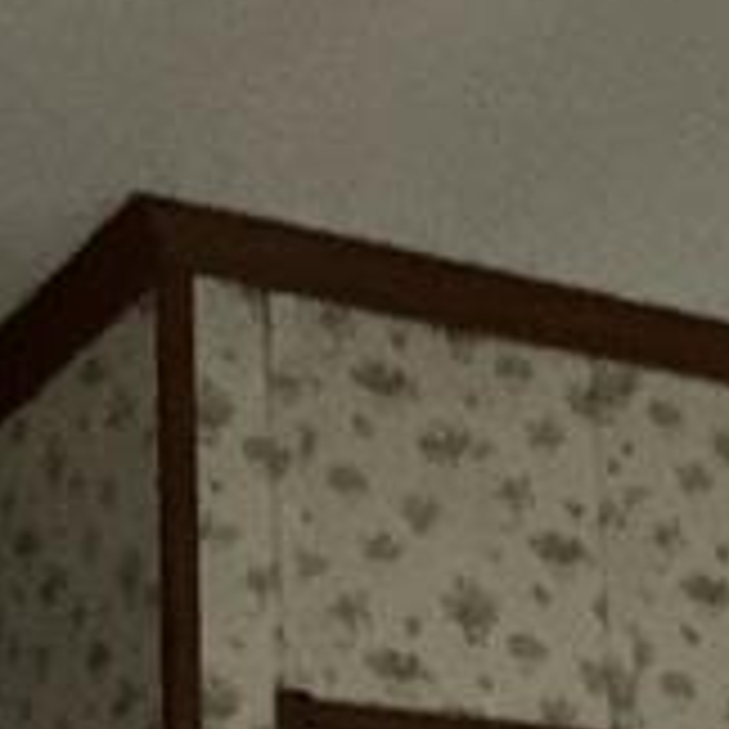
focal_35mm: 162
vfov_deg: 9.7
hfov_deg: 9.4
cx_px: 1832
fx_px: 3860
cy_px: 1692
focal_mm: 3
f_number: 1.8
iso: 500
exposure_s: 1/20
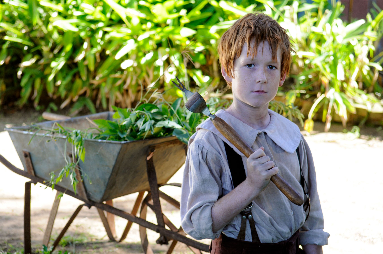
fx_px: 877
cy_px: 127
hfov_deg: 24.6
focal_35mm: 82
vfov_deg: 16.5
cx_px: 192
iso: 400
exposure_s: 1/250
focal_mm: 55
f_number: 4.5
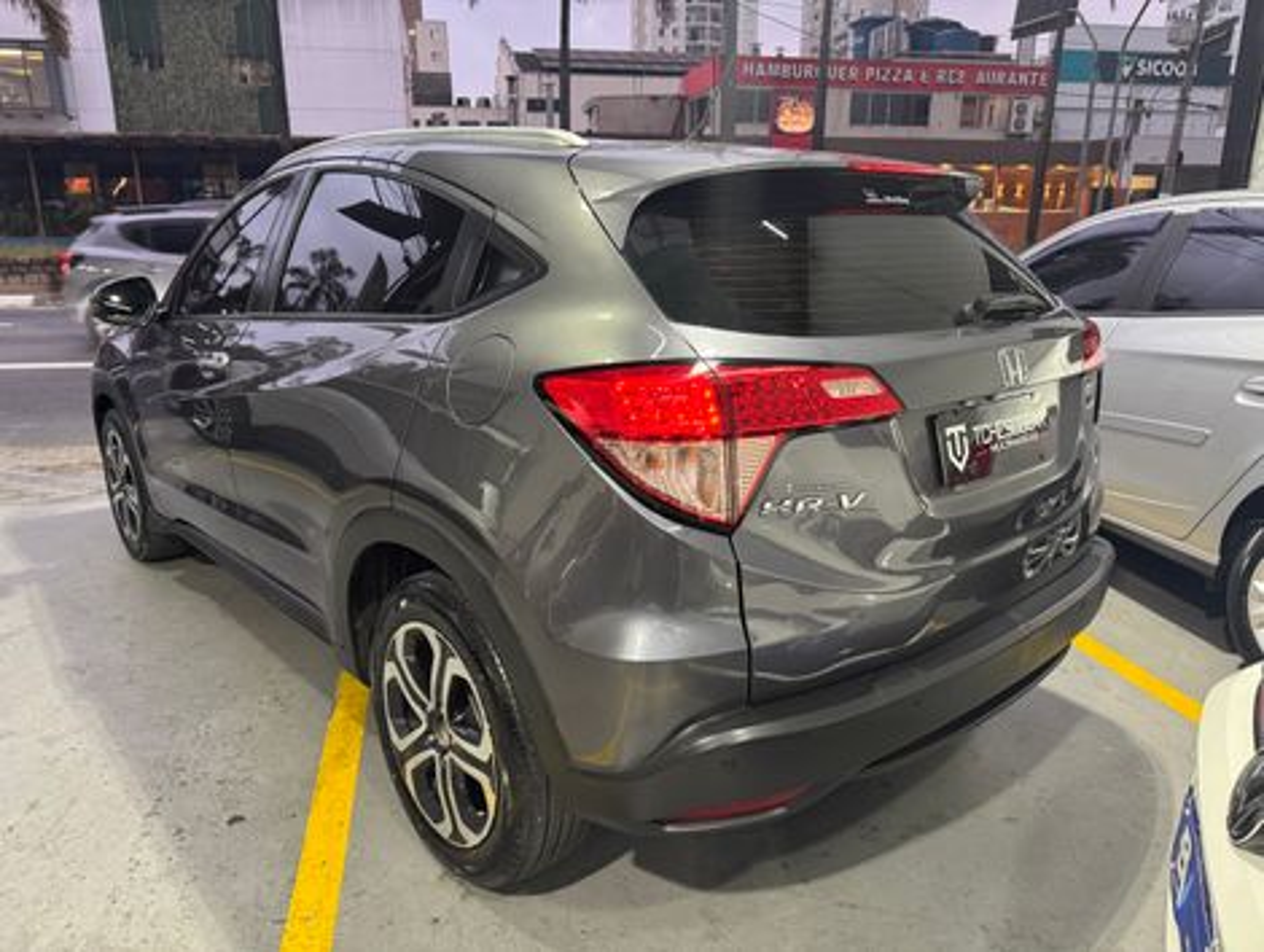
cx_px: 632
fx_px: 878
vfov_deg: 56.9
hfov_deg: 71.5
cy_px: 476
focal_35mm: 24
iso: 320
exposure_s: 1/60
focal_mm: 6.76
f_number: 1.78
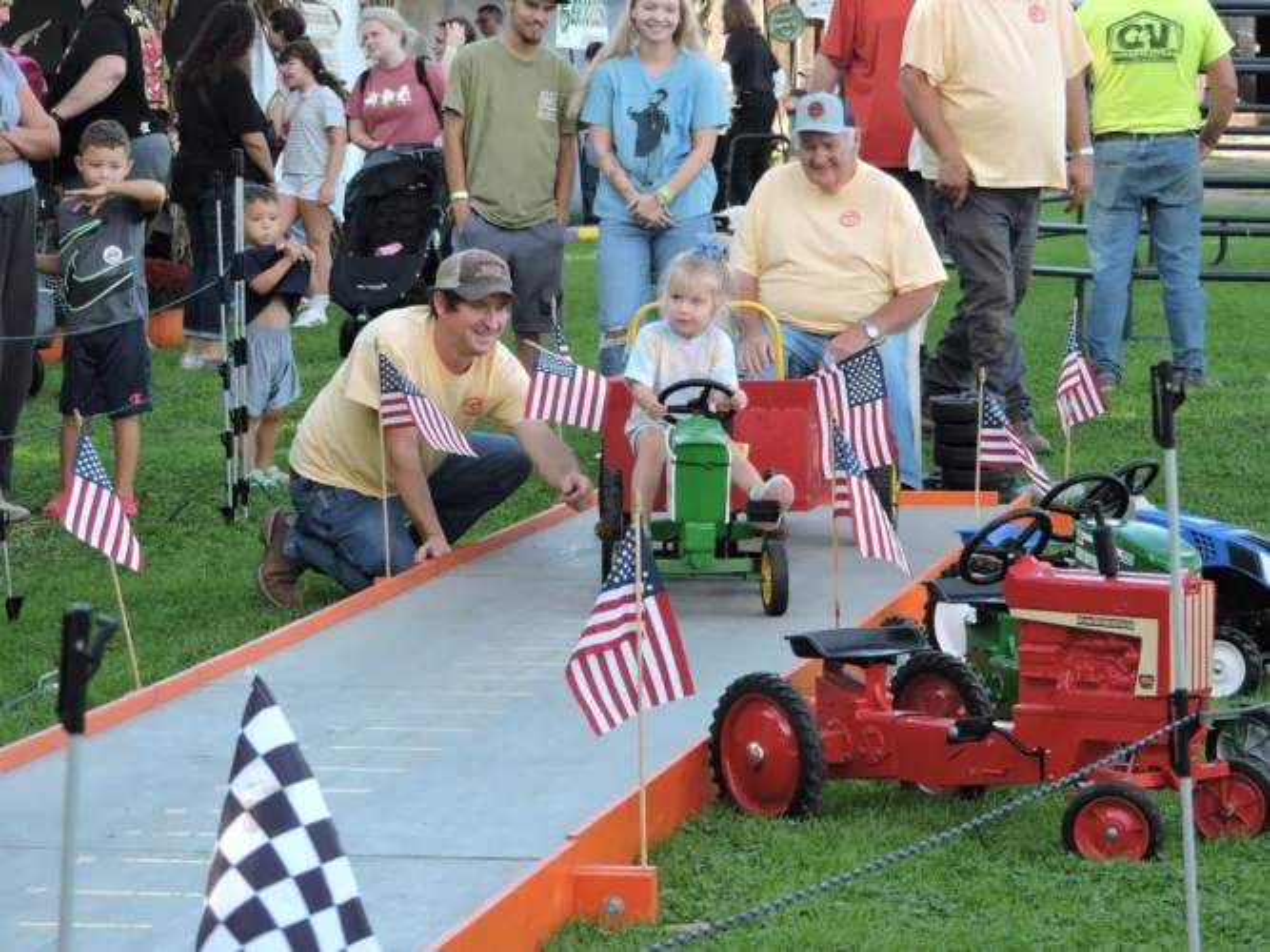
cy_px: 476
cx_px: 635
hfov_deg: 12.7
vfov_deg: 9.6
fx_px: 5686
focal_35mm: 155
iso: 220
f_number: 4.4
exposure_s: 1/125
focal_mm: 27.6
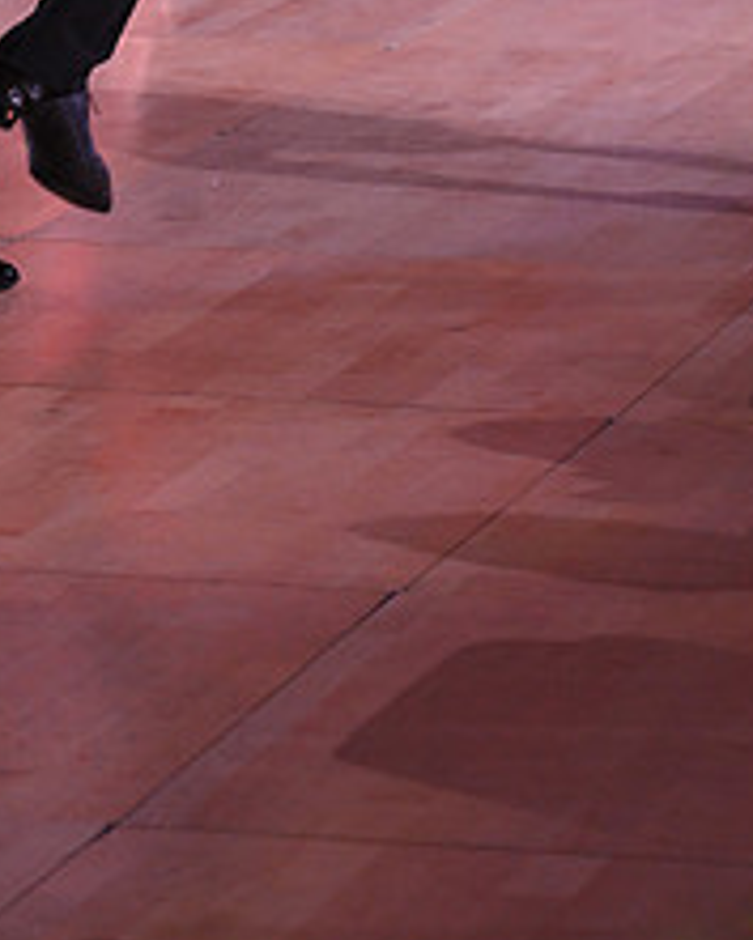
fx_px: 6987
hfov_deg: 6.2
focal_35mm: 251
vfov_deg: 7.6
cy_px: -213
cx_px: 313
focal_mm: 102
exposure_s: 1/320
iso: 2500
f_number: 5
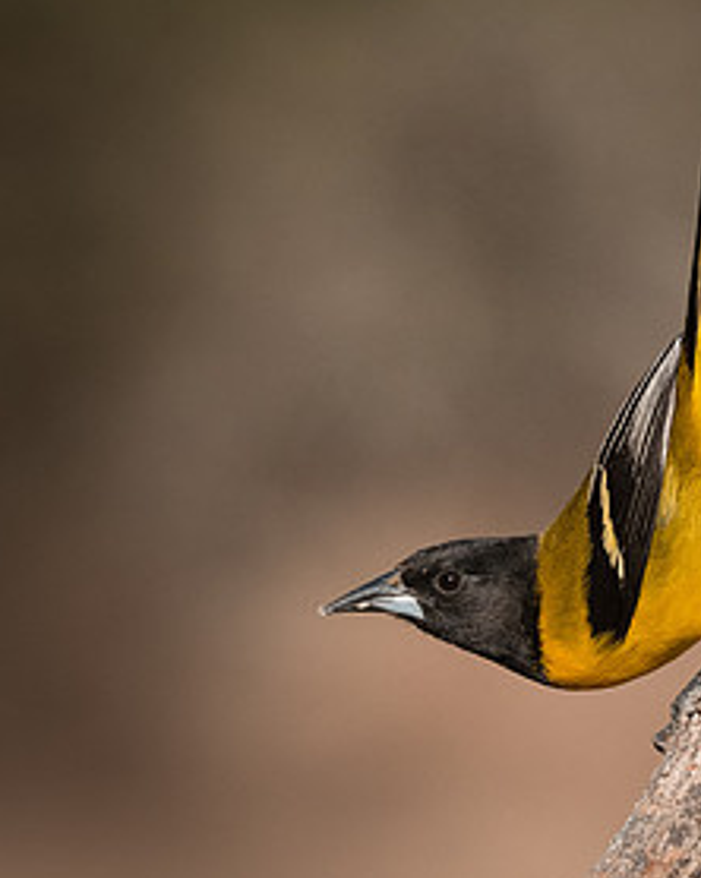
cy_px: 800
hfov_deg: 1.3
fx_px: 30635
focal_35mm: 1180
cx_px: 15
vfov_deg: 1.6
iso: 800
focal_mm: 280
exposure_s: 1/3200
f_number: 5.6
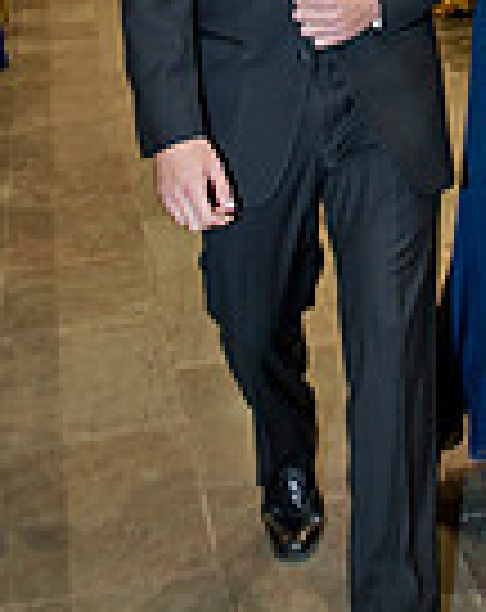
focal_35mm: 84
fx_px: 1517
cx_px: 520
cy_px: -122
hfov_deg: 17.6
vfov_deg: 21.2
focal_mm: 27
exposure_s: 1/60
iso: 1250
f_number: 4.5
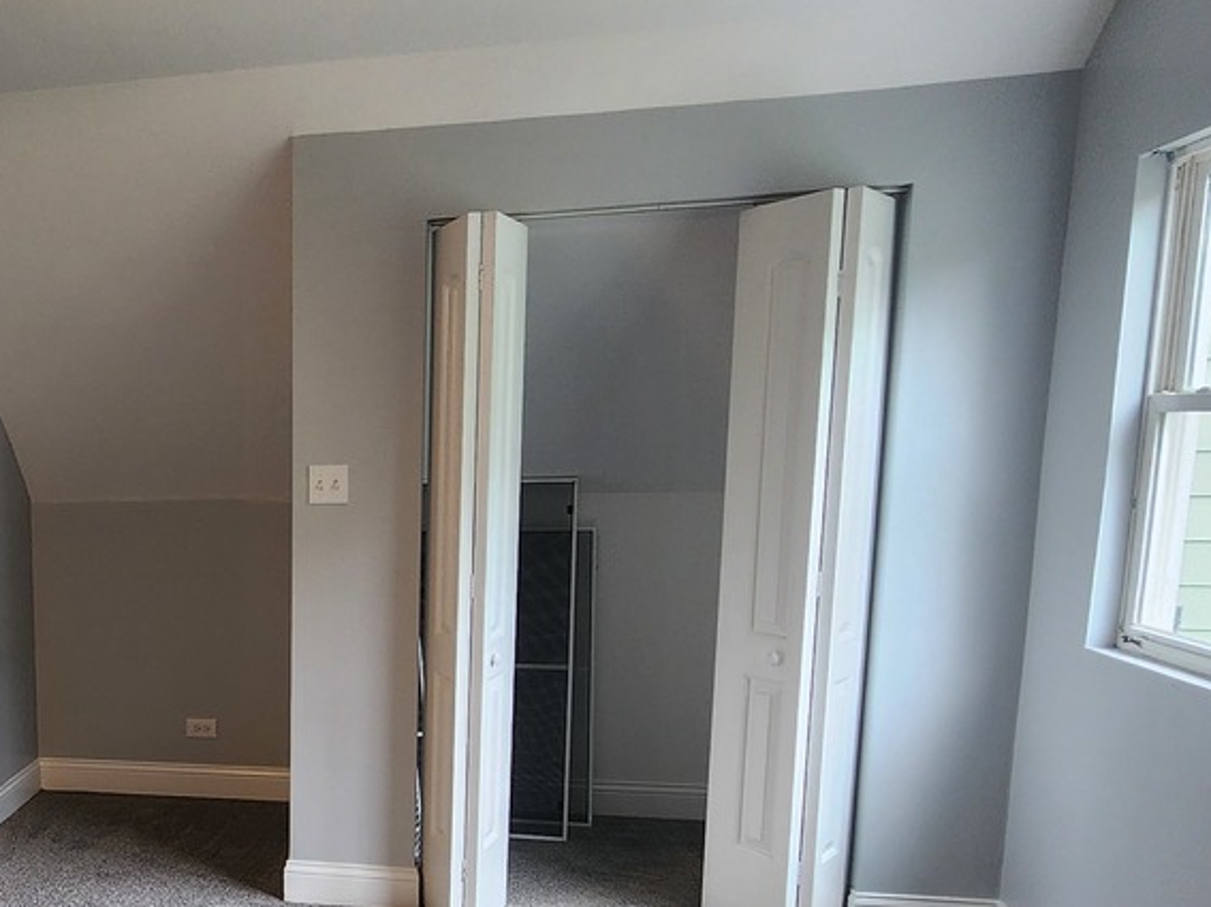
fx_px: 1154
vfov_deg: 41.9
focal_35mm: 33
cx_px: 105
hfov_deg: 49.0
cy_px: 662
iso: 125
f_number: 2.2
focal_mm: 2.2
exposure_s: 1/60
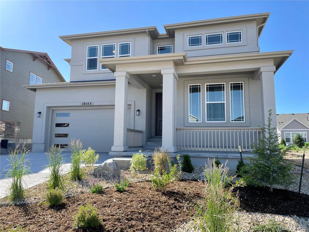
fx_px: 232
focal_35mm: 26
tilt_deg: +8.5
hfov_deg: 67.3
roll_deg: -0.3
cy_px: 116
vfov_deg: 53.1
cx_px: 154
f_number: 1.6
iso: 32
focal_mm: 4.2
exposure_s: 1/997
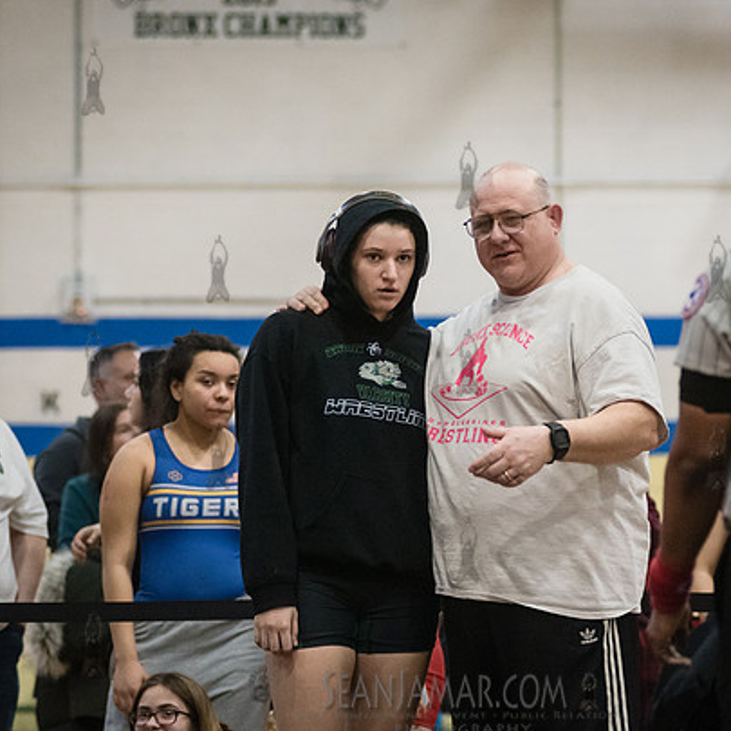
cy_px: 404
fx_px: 4611
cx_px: 424
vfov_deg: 9.1
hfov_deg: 9.1
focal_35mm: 193
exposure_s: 1/500
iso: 8000
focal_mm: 120
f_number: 3.5
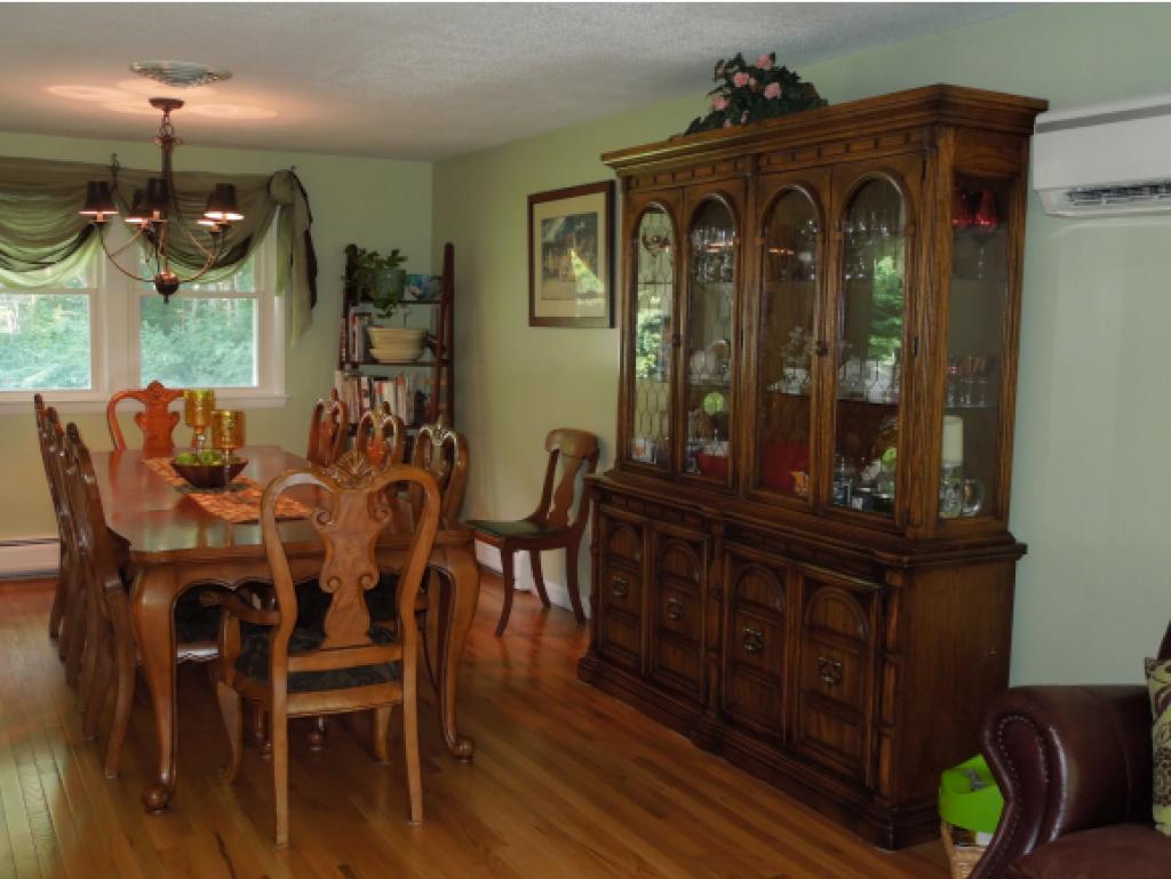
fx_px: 1185
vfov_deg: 40.7
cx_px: 586
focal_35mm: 35
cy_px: 440
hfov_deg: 52.6
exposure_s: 1/30
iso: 400
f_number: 3.7
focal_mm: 6.3
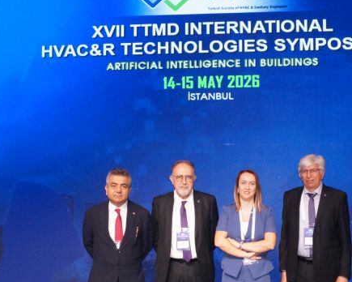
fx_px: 594
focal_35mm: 57
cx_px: 210
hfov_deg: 32.9
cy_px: 181
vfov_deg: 26.6
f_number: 4
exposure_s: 1/60
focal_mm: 22
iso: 1600
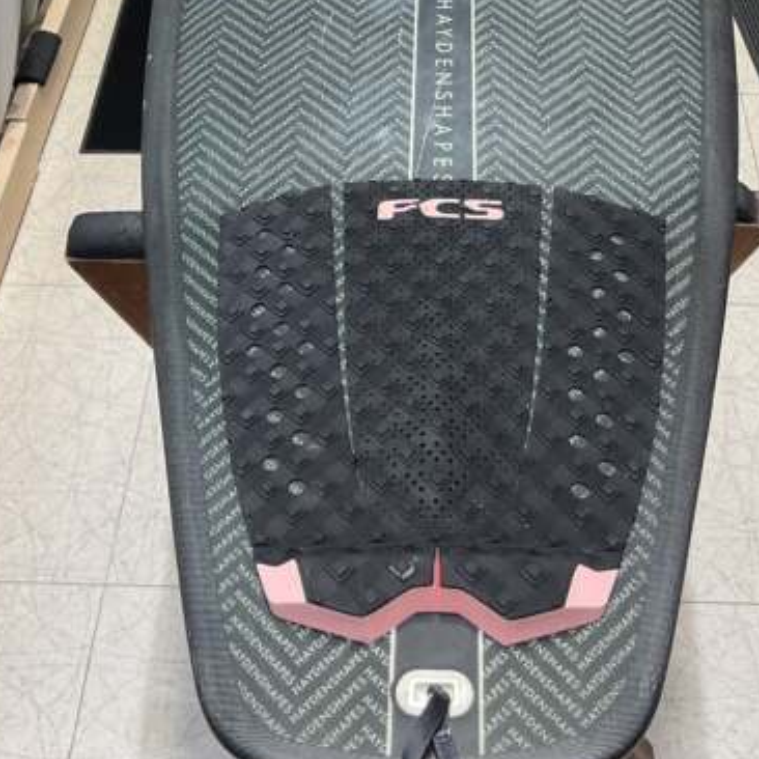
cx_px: 427
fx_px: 1389
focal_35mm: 56
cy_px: 50
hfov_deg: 30.5
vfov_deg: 29.1
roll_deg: +0.4
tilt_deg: -41.7
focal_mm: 3
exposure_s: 1/120
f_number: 1.8
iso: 64
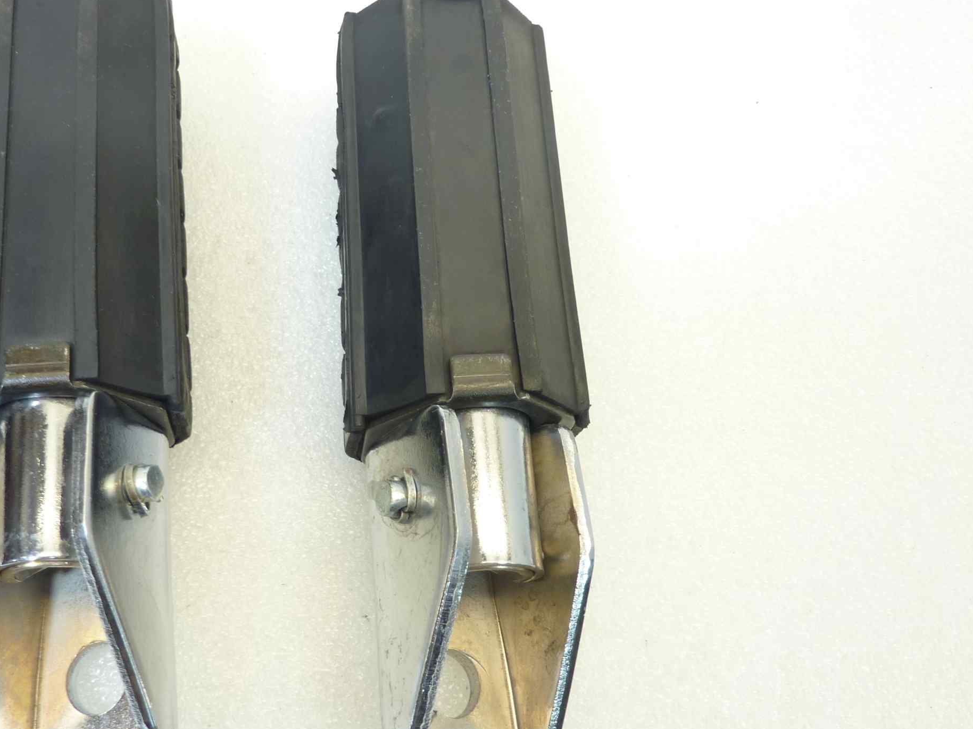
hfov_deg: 51.9
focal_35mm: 35
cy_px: 388
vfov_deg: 40.7
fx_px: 984
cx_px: 347
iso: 80
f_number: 3.3
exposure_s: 1/15
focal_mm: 4.1
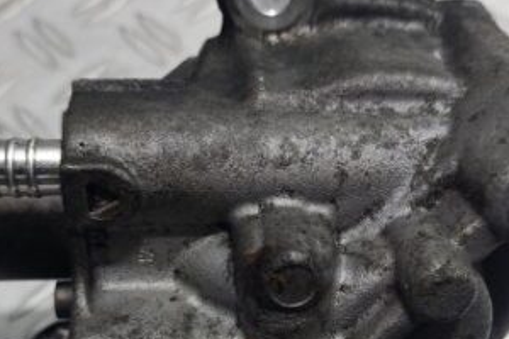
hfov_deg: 38.1
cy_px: 268
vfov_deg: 25.6
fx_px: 735
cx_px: 285
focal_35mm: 52
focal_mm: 5.23
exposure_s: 1/100
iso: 125
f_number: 1.8
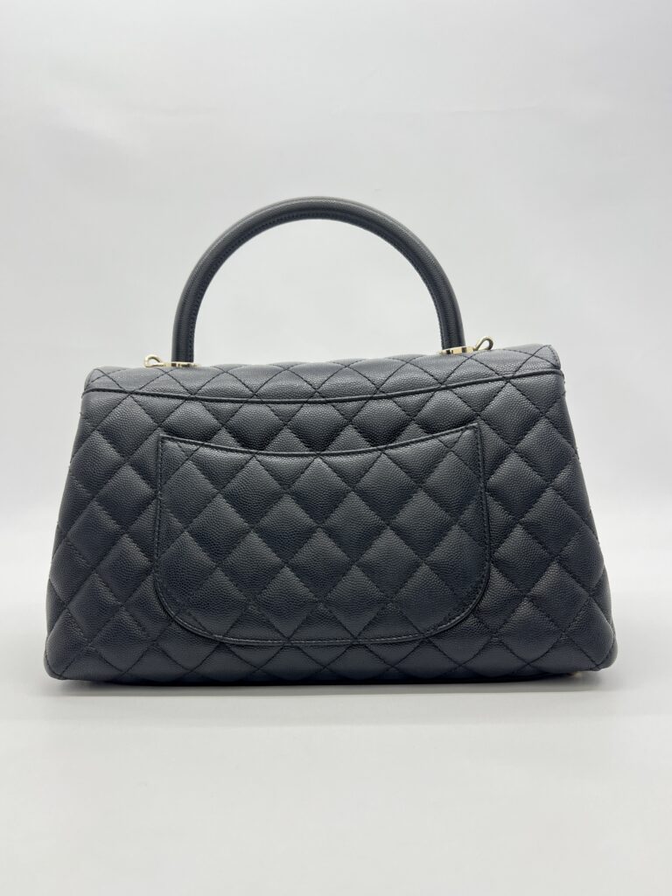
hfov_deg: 53.1
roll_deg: +0.9
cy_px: 448
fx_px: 673
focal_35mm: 26
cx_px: 336
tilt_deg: -3.8
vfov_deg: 67.3
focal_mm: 5.7
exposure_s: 1/106
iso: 32
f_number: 1.5
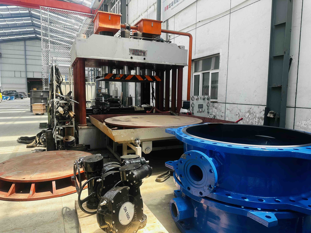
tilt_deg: -6.0
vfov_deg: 56.8
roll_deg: -0.5
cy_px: 116
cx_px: 156
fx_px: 216
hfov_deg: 71.6
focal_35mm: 24
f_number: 1.78
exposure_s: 1/242
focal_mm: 6.86
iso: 64
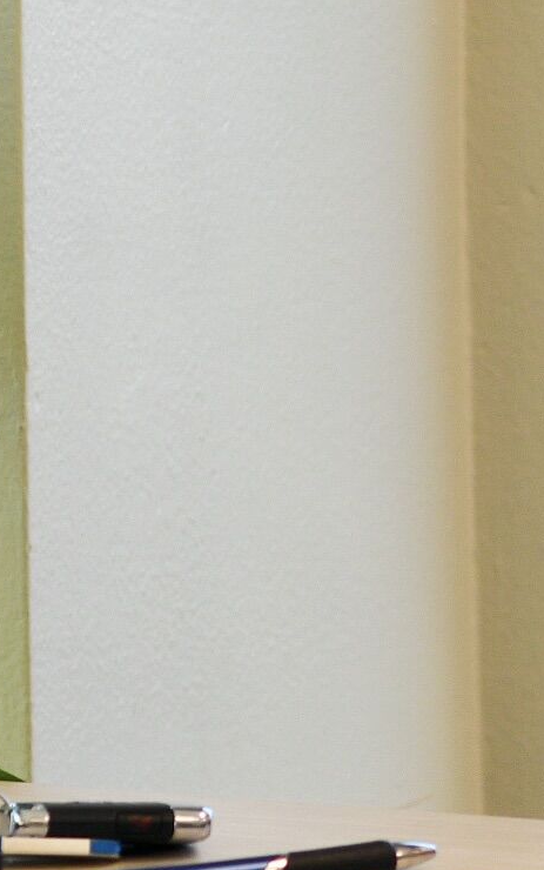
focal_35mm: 483
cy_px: -21
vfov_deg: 4.3
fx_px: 11448
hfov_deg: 2.7
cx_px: 868
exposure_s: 1/80
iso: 400
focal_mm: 85
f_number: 4.5
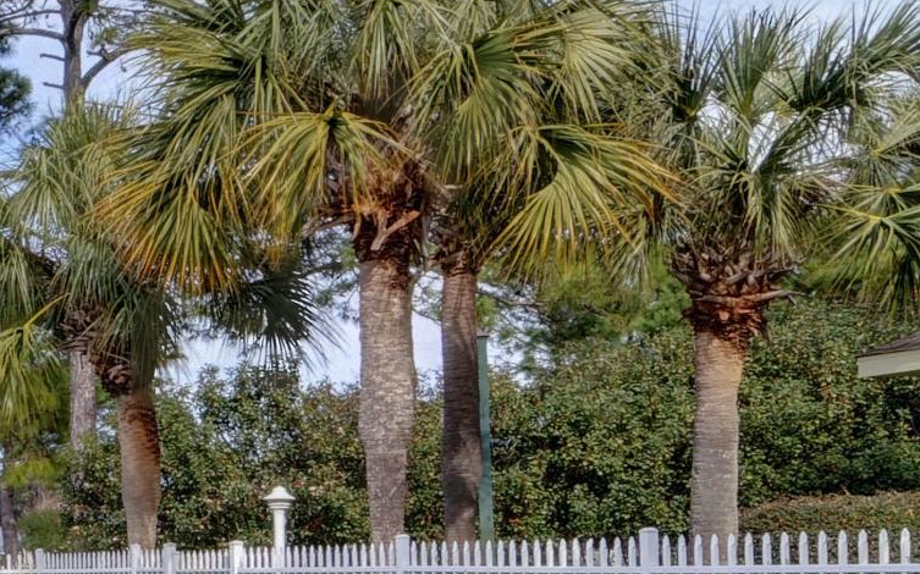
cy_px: 565
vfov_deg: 19.4
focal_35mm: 65
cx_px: -553
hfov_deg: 23.4
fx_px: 1629
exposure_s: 1/60
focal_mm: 11
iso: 100
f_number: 22
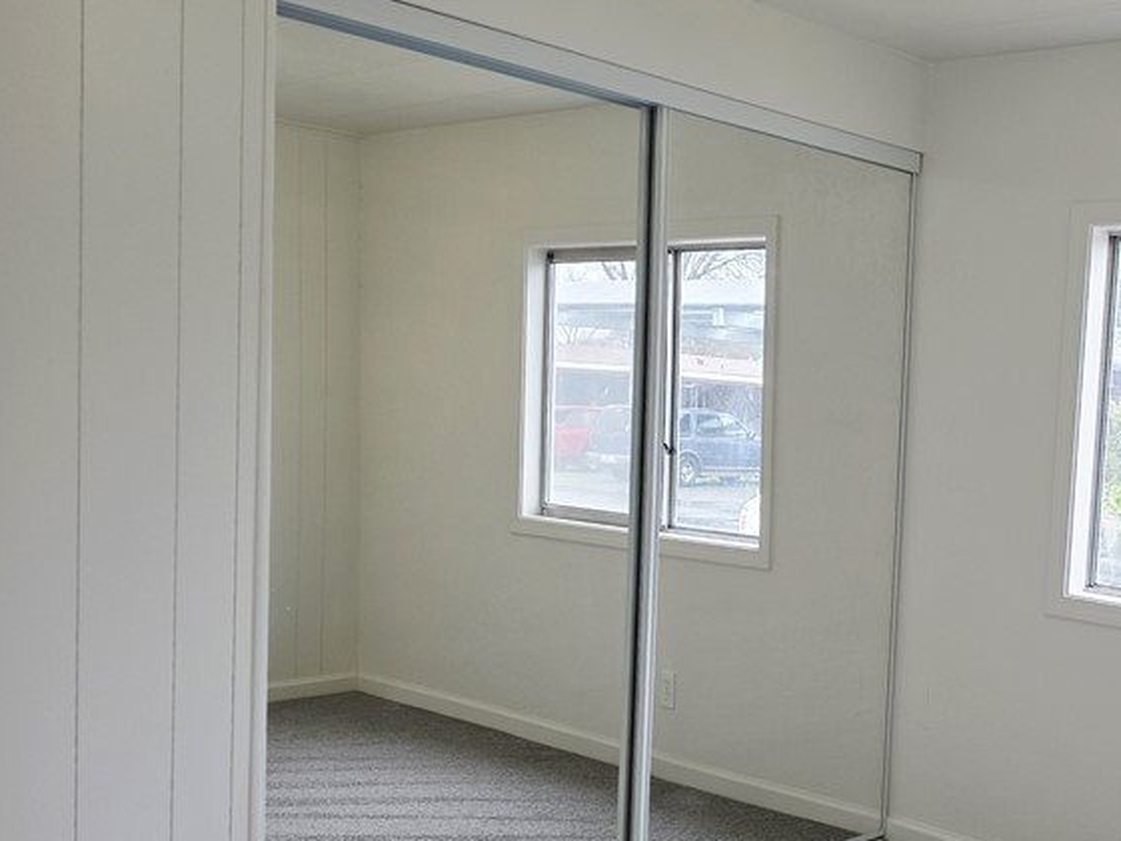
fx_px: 1360
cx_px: 1003
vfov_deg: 34.3
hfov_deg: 41.4
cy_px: 495
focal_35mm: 42
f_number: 1.7
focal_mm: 6.3
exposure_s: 1/120
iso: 160
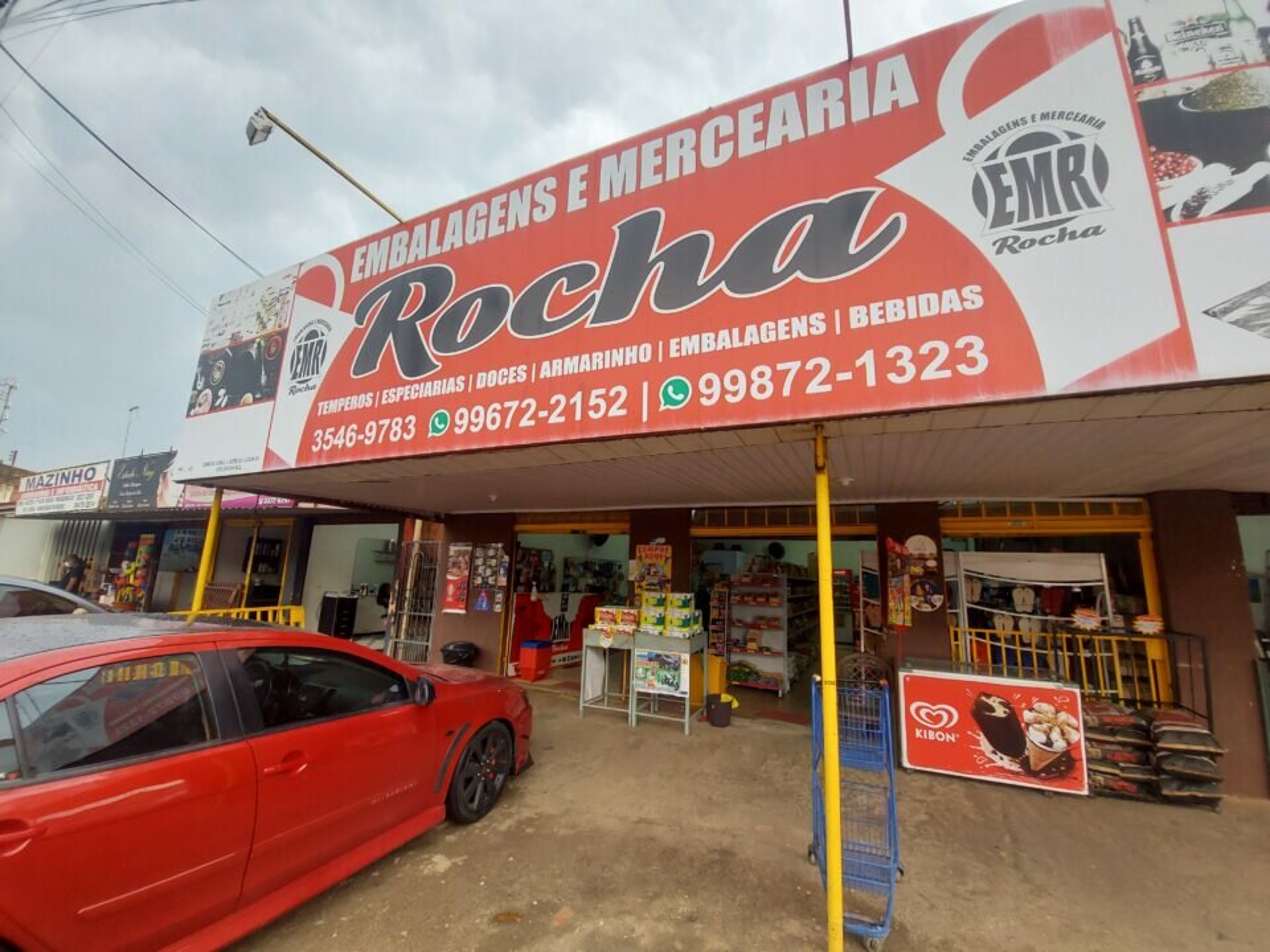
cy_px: 476
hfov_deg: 106.2
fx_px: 477
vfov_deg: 89.9
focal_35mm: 13
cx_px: 635
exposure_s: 1/120
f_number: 2.2
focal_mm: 1.74
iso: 64
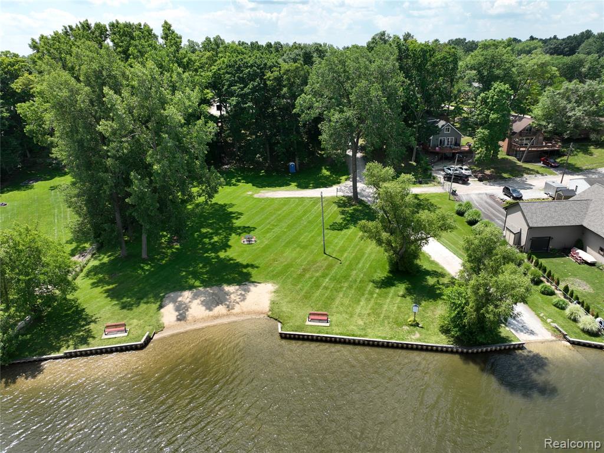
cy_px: 226
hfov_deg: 71.6
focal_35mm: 24
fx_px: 419
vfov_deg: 56.8
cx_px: 302
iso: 130
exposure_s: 1/1600
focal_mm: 12.29
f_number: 2.8
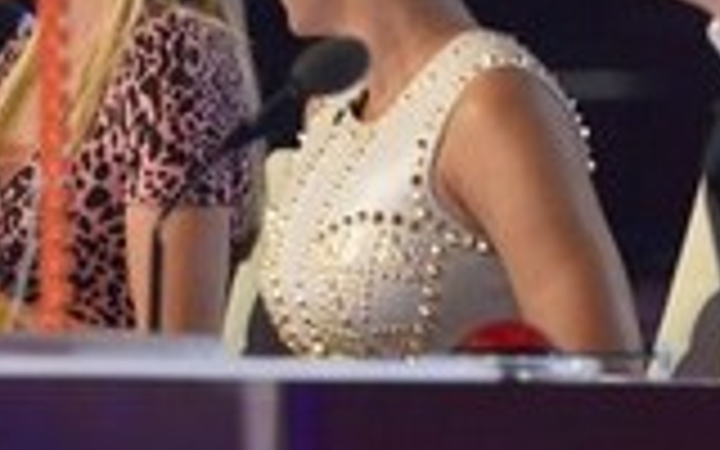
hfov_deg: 2.7
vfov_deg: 1.7
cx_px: 126
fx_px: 15011
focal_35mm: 765
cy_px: 227
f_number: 4.5
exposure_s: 1/320
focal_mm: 240
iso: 5000
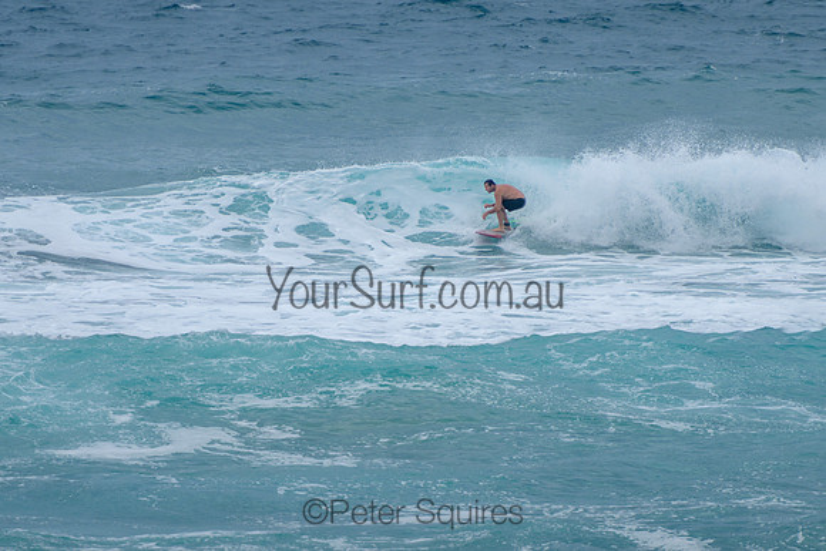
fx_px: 12623
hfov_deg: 3.7
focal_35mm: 550
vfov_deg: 2.5
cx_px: 438
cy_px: 266
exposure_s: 1/2000
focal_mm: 400
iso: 180
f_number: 5.6
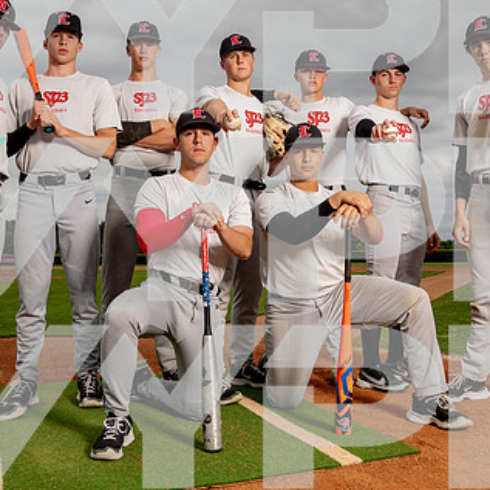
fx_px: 625
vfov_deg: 42.8
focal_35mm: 39
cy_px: 217
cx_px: 234
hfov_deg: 42.8
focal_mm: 24
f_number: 8
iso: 50
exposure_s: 1/250
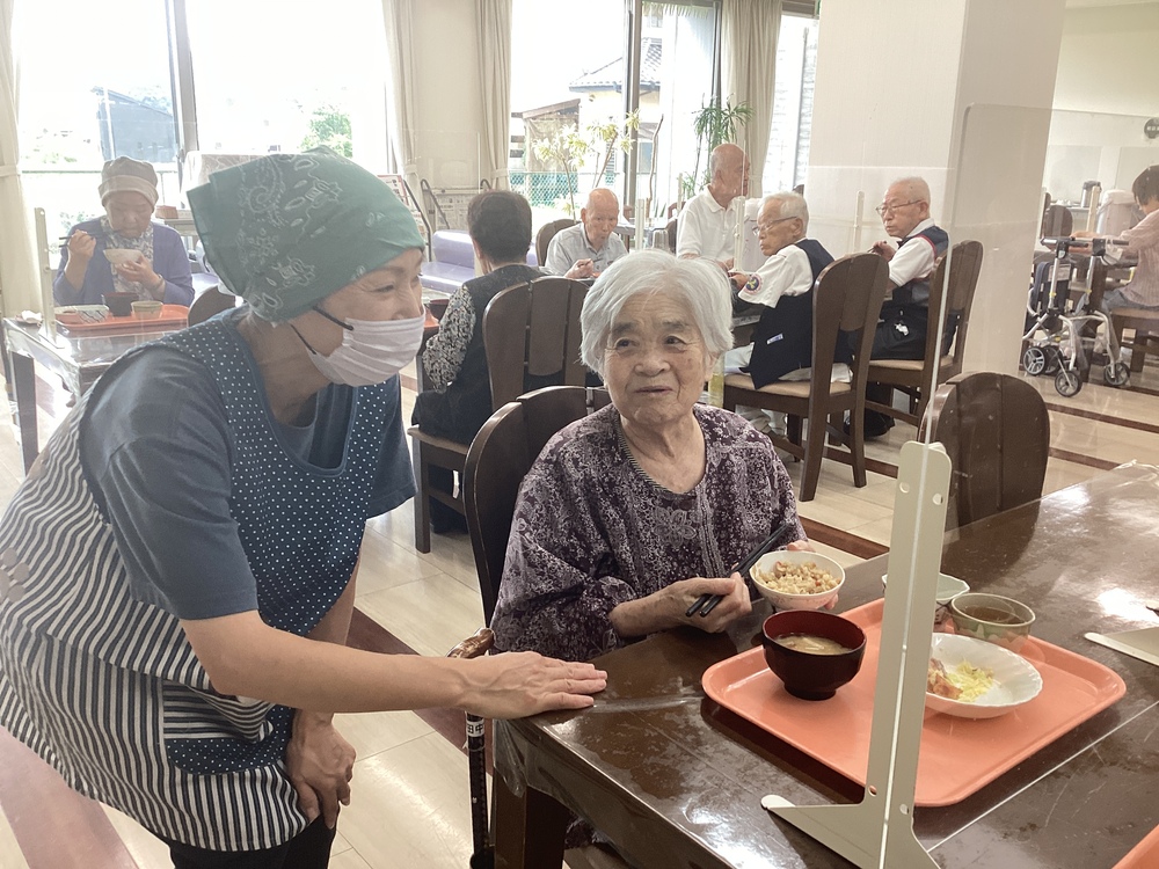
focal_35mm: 31
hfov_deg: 58.4
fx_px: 1038
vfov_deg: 45.4
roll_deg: -1.4
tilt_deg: -16.4
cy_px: 434
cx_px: 580
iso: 50
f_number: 2.4
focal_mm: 3.3
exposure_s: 1/60
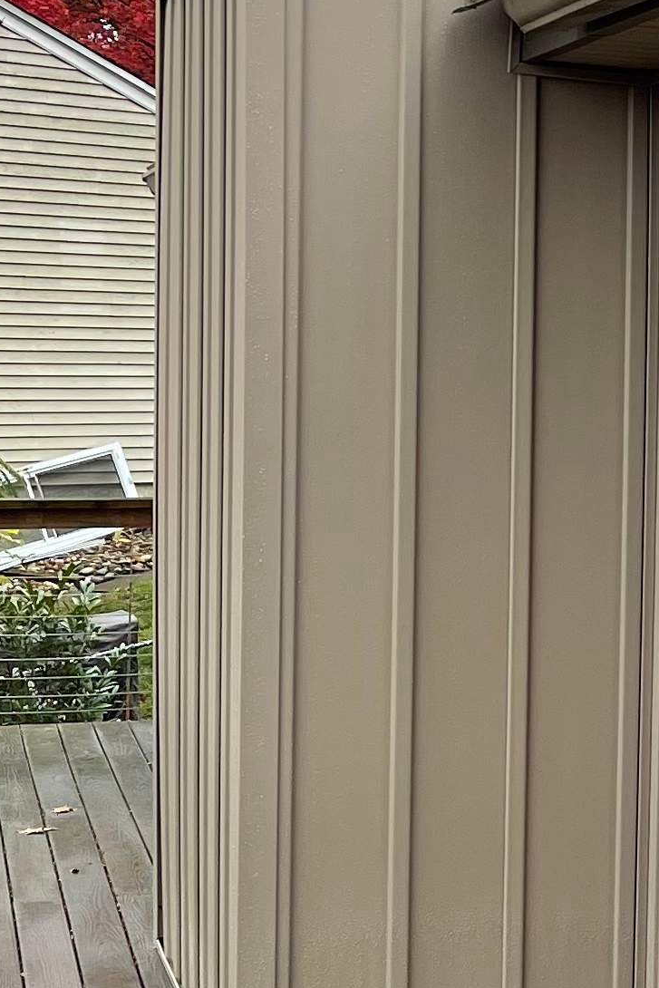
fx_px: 2745
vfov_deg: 20.4
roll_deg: -0.8
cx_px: 1245
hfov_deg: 12.3
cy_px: 446
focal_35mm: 100
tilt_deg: -1.6
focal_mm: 5.1
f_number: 1.6
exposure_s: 1/430
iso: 32
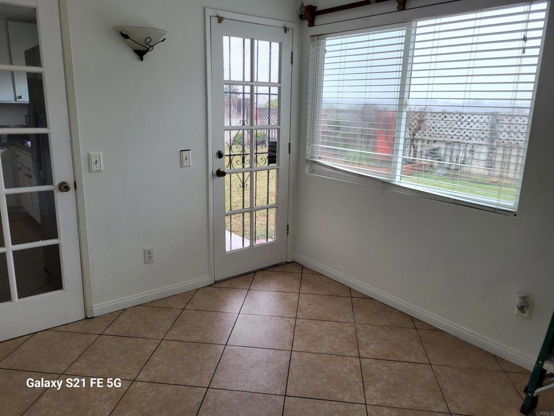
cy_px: 208
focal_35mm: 26
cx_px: 277
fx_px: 416
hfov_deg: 67.3
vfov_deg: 53.1
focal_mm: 5.4
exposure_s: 1/211
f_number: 1.8
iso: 40
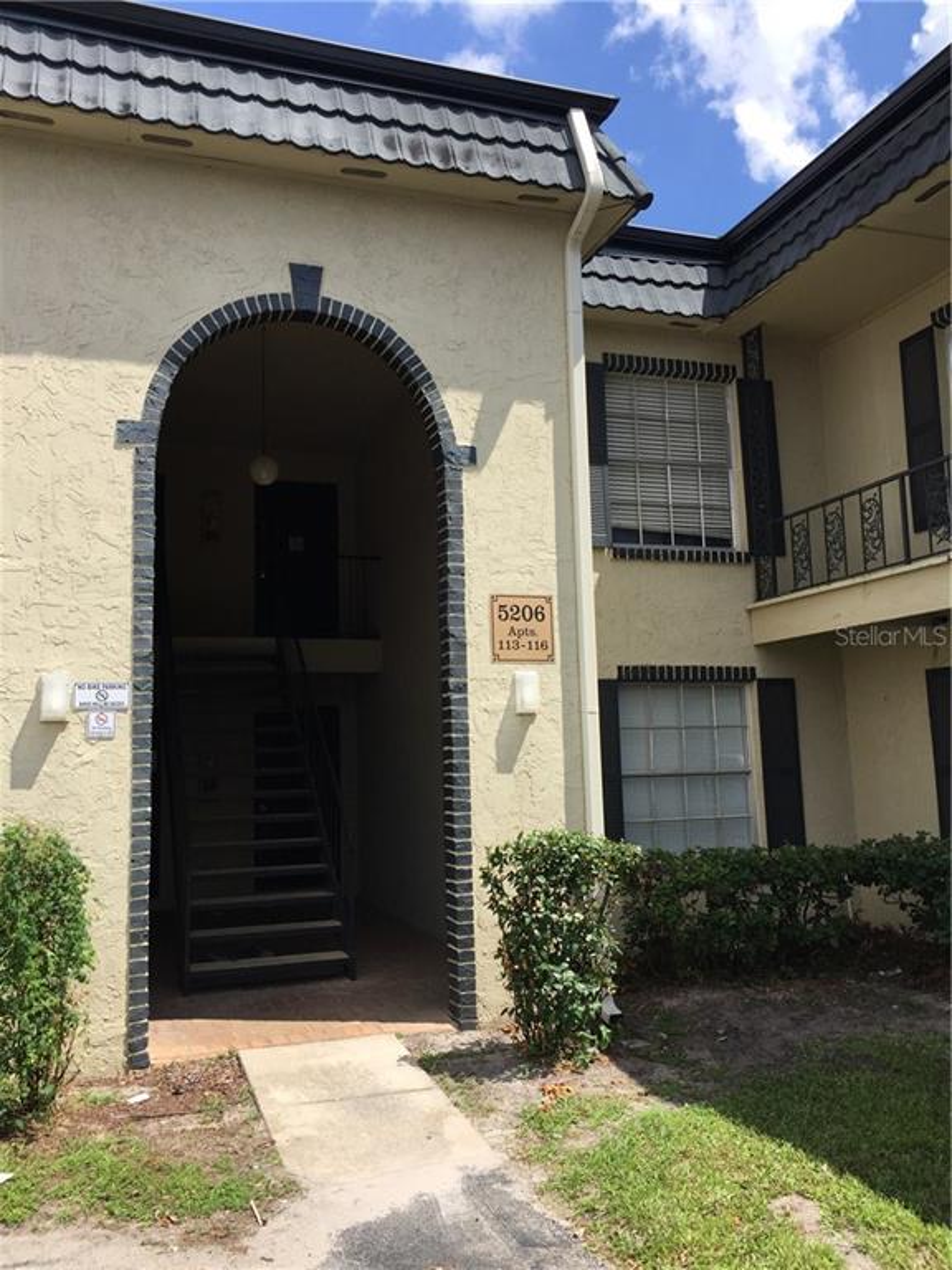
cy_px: 635
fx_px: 1063
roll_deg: +1.3
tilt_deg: +8.8
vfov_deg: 61.7
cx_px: 476
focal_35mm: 29
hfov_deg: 48.2
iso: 32
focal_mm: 4.15
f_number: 2.2
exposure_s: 1/1582
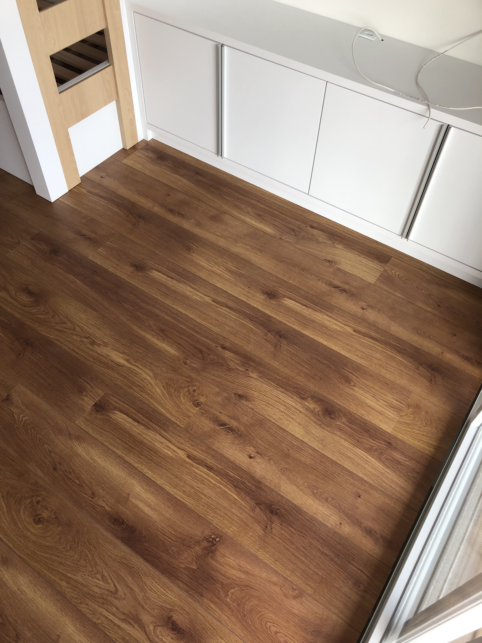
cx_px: 241
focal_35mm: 28
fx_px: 520
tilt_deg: -53.1
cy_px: 322
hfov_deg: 49.7
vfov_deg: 63.4
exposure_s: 1/120
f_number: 1.8
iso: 25
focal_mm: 4
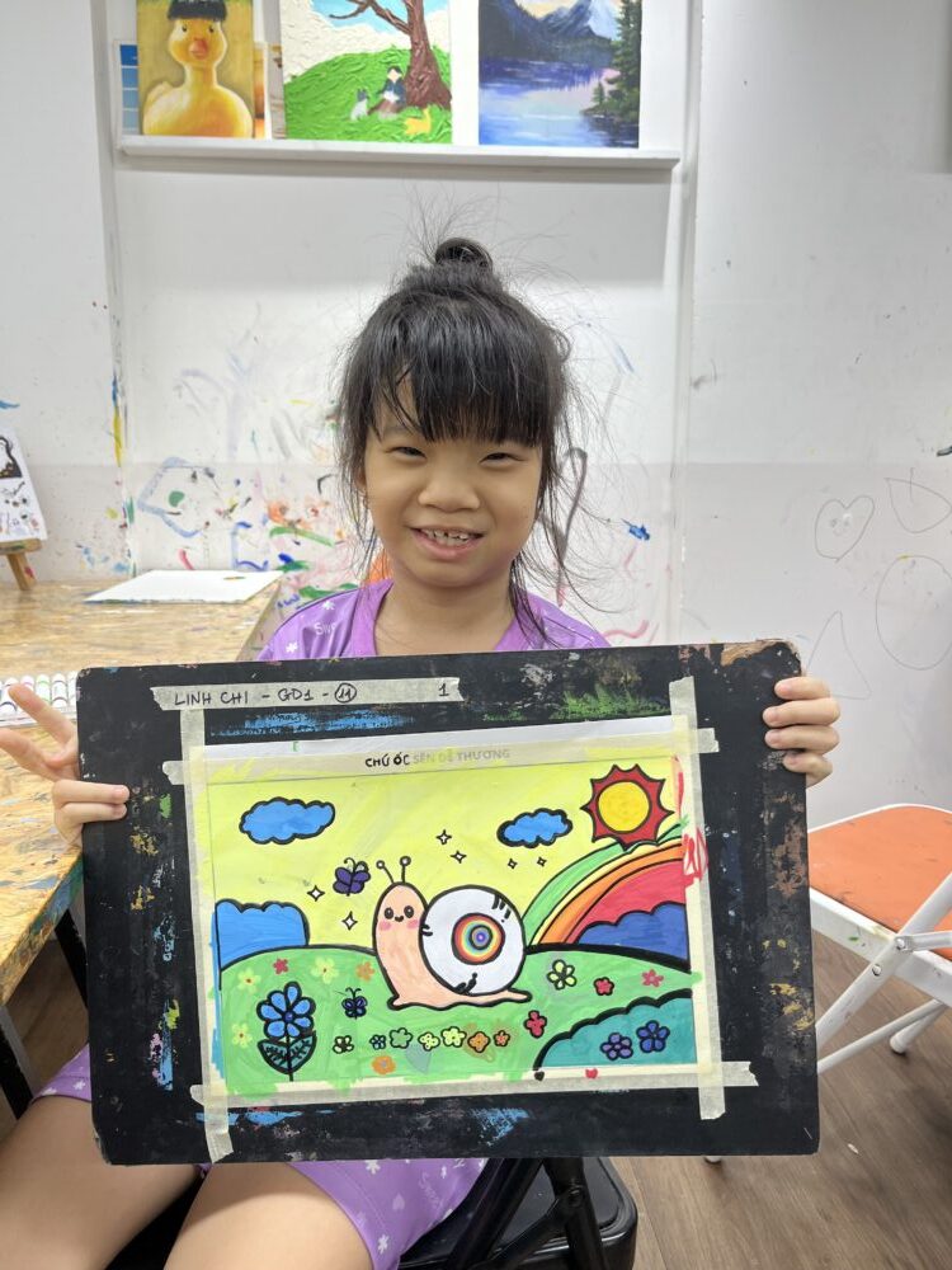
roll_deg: +0.0
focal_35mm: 26
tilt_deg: -11.7
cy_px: 635
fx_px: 953
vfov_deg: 67.3
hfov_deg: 53.1
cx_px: 476
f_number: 1.6
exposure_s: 1/100
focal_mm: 5.1
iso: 40
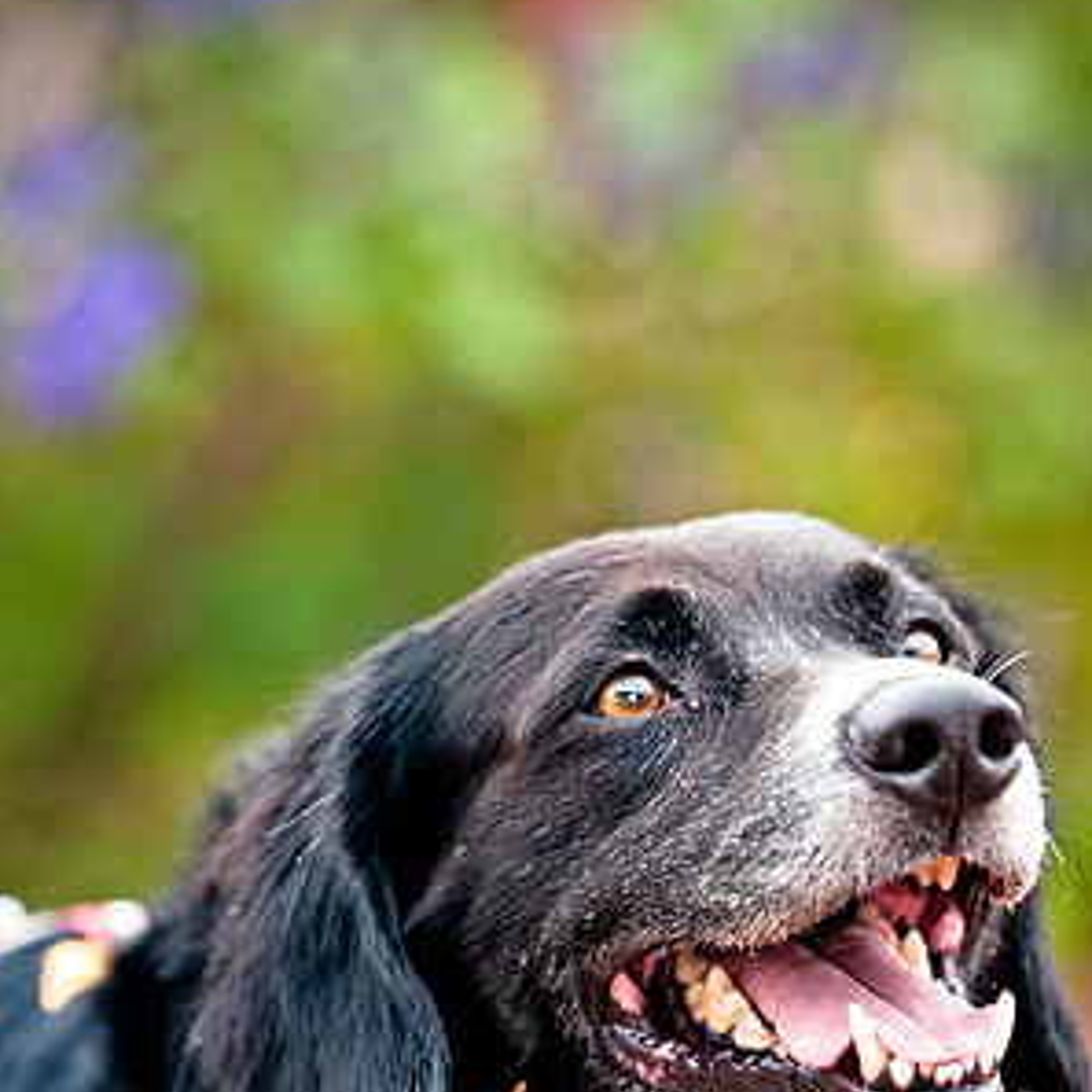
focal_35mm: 251
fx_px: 8958
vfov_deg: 7.0
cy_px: 743
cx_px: 546
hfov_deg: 7.0
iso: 400
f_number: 2.8
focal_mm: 130
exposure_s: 1/60
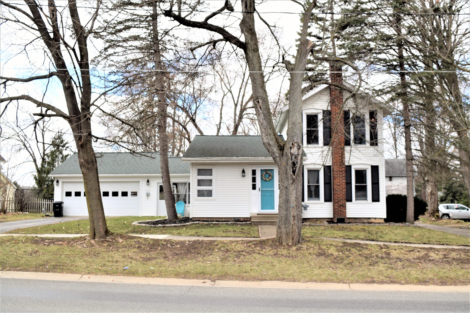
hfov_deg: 53.1
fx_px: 470
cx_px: 235
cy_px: 156
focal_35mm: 36
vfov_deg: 36.9
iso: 200
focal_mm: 24
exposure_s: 1/320
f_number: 7.1
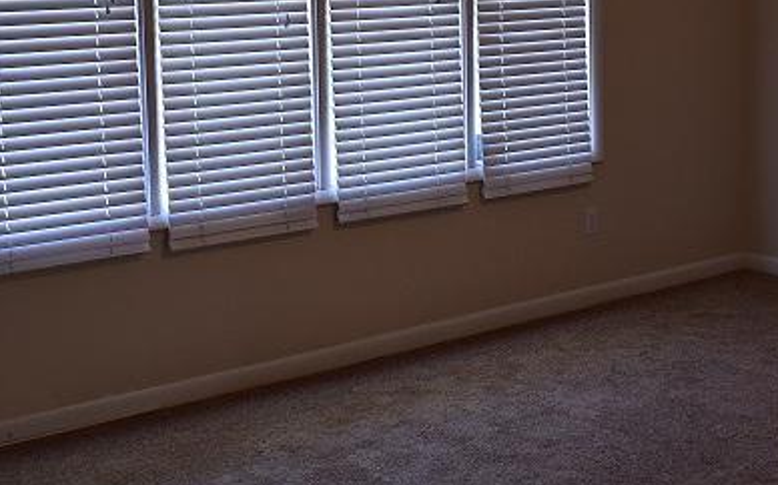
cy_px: 106
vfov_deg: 18.2
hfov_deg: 28.8
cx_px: 525
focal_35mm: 71
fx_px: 1505
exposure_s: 1/50
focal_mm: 24
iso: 400
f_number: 8
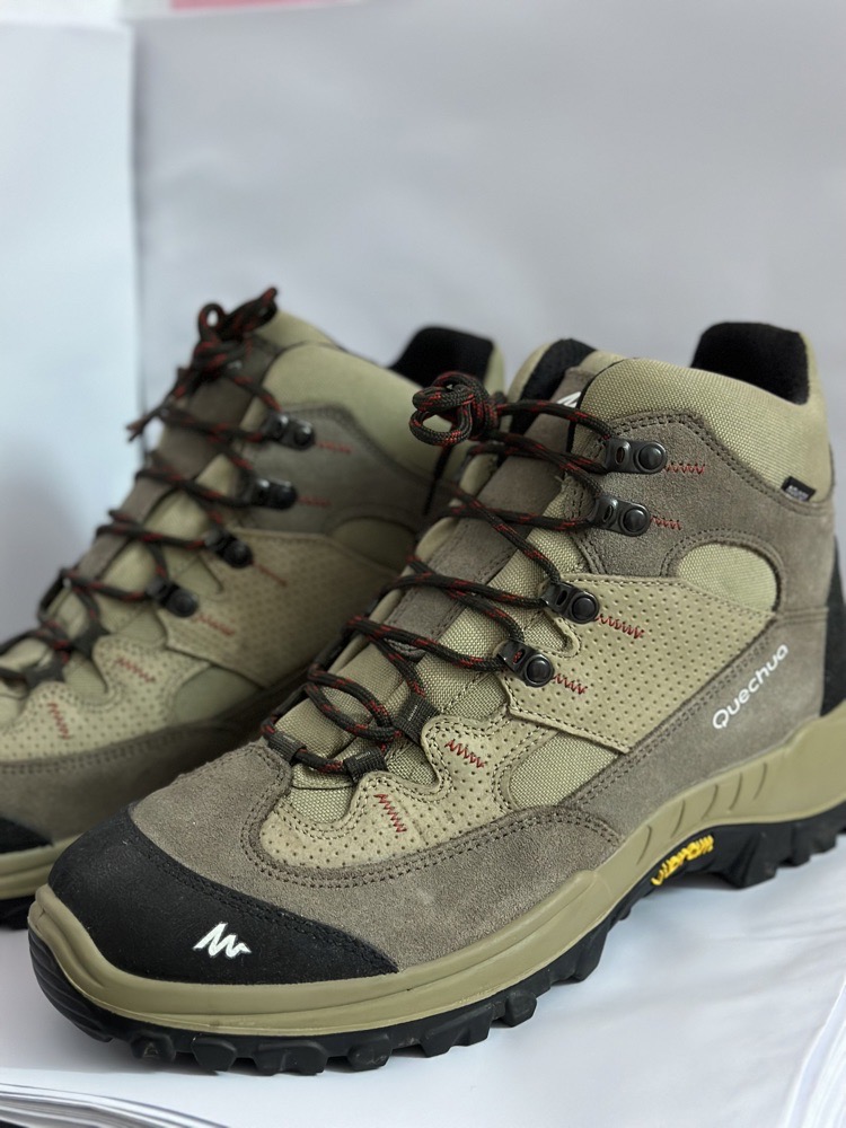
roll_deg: +2.6
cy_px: 564
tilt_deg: -18.0
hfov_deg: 30.3
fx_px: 1564
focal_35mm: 48
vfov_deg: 39.7
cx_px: 423
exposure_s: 1/33
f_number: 1.78
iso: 500
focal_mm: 6.86
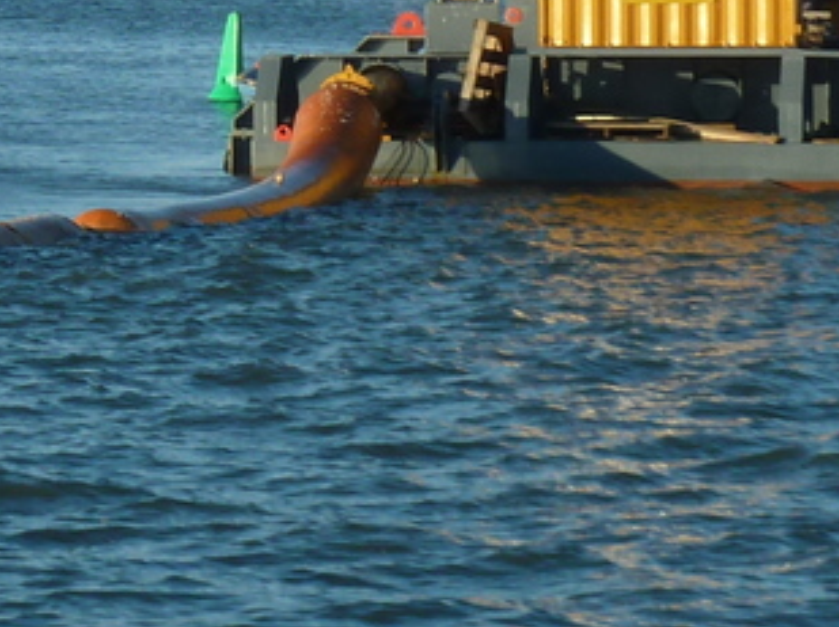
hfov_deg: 7.0
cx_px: -483
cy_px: -223
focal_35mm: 280
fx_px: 6779
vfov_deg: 5.3
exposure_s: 1/320
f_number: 4.1
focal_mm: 11.9
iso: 80
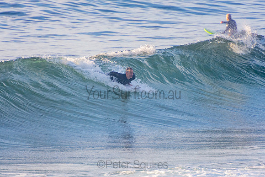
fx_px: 4575
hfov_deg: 3.3
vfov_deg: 2.2
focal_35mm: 621
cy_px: 88
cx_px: 132
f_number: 5.6
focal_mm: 400
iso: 500
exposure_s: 1/1250
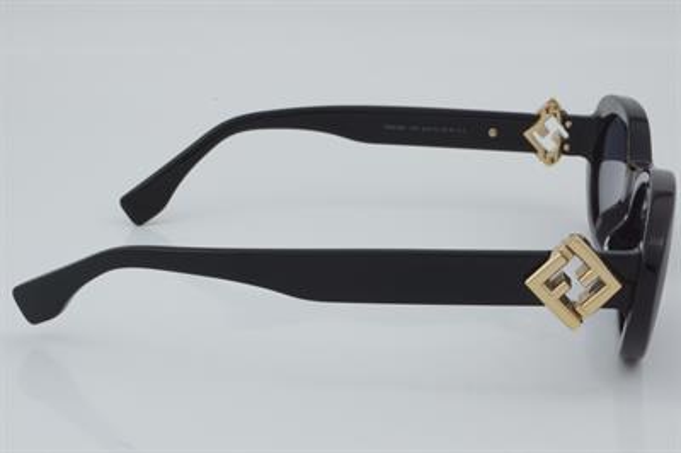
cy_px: 226
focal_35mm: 75
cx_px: 340
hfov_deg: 27.0
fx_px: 1418
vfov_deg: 18.2
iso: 100
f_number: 32
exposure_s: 1/4
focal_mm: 50
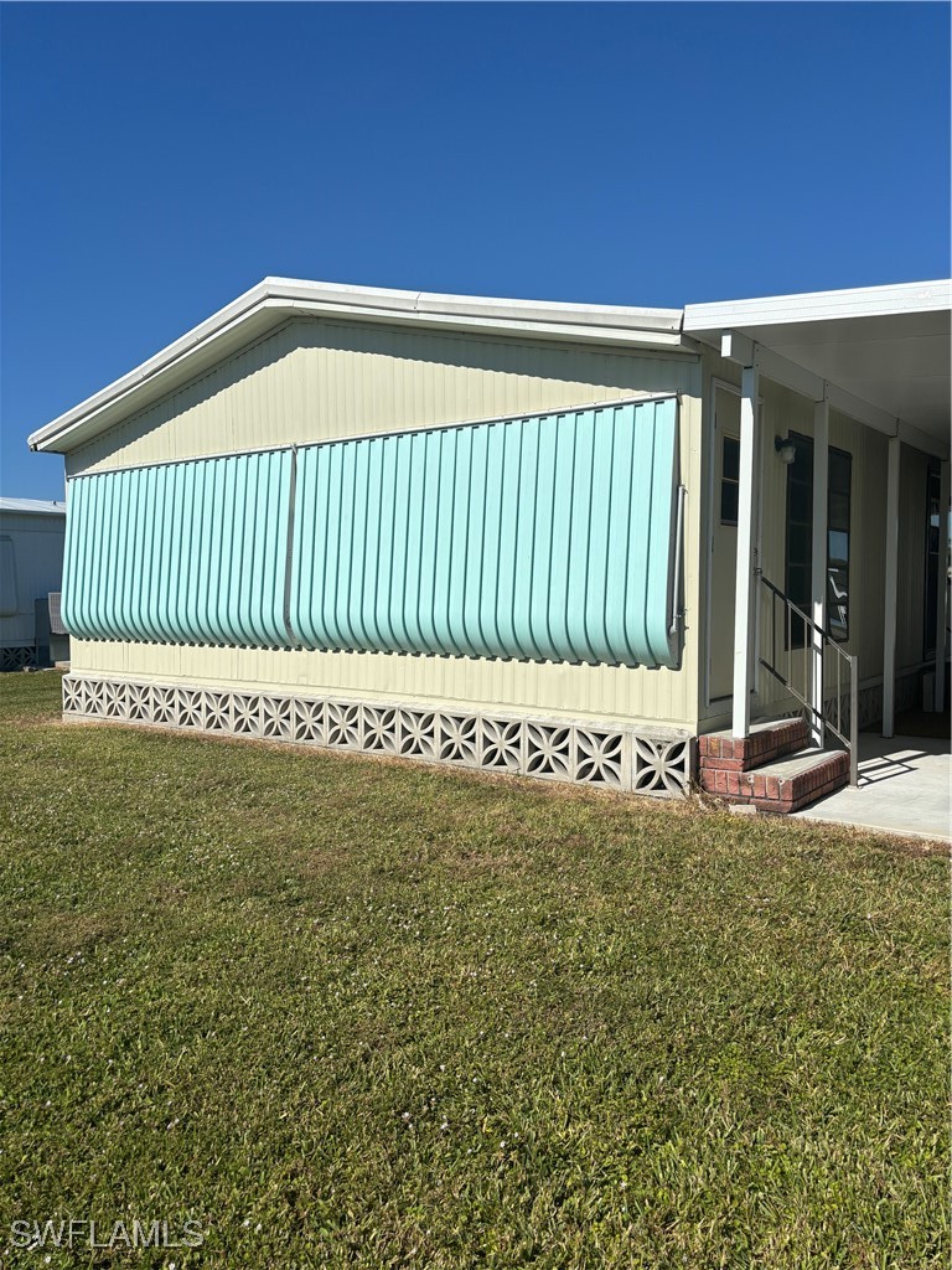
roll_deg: -0.9
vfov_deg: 67.3
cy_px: 635
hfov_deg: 53.1
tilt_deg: -1.8
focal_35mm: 26
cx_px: 476
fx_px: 953
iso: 50
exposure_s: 1/9901
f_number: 1.6
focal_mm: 5.96
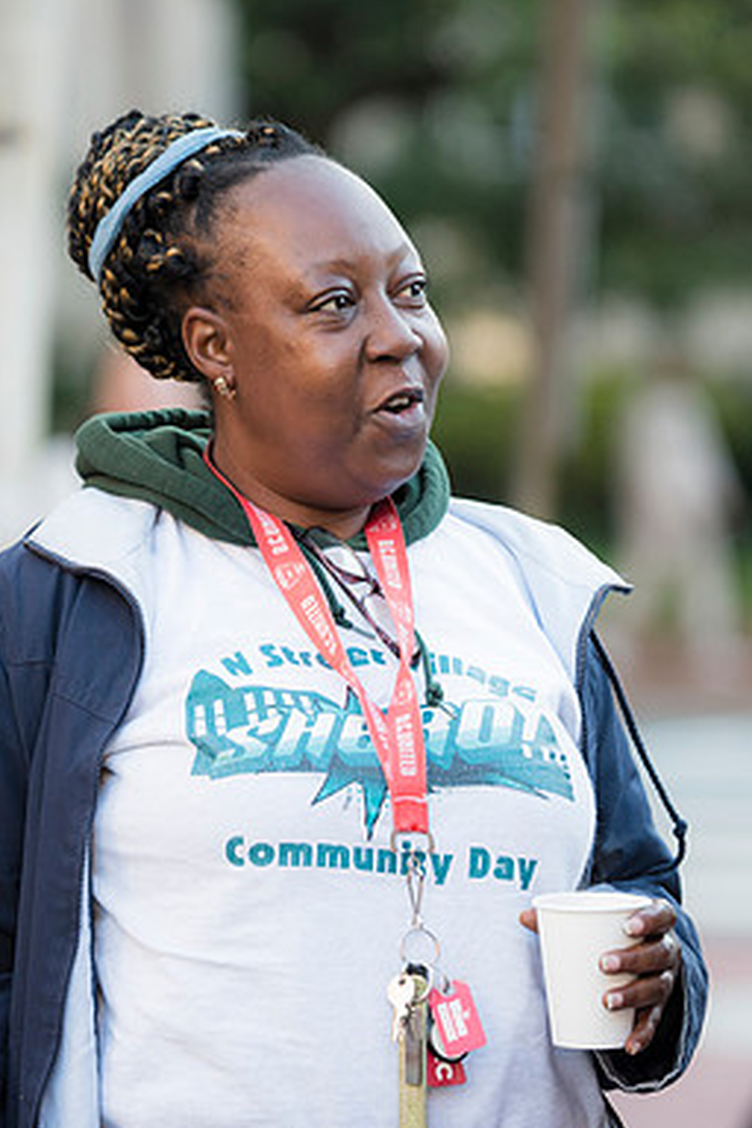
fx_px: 9932
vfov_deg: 6.5
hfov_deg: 4.3
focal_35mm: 317
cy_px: 565
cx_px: 358
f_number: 4
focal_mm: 210
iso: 400
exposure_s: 1/200
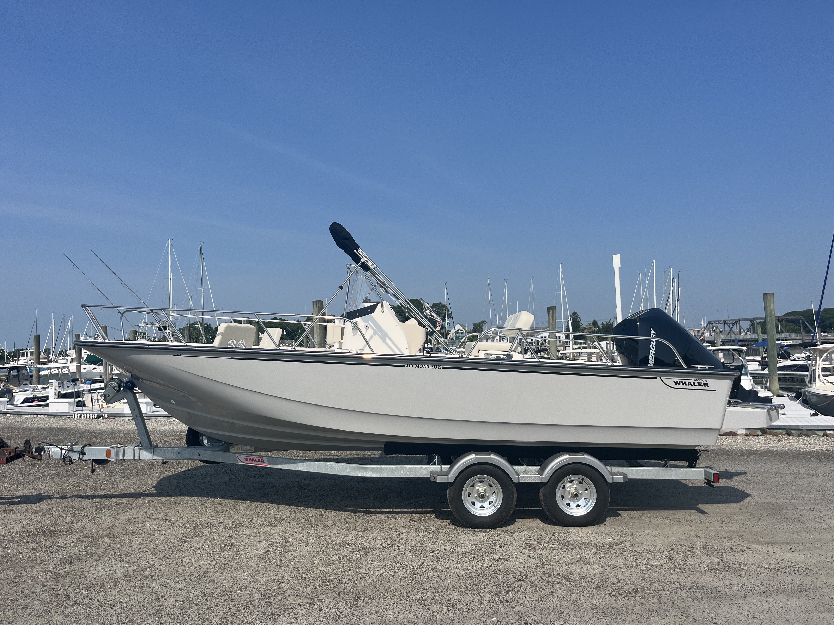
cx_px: 417
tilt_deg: +2.9
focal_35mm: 26
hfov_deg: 67.3
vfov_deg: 53.1
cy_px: 312
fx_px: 626
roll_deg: +2.0
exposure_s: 1/5848
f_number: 1.6
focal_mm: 5.1
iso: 50
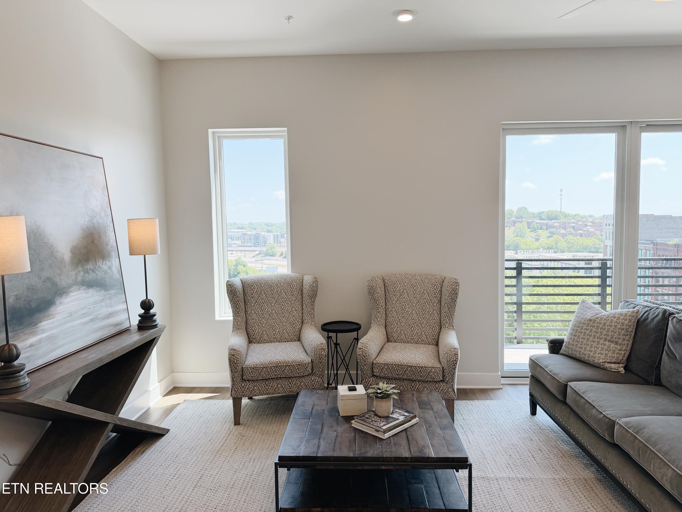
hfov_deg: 71.6
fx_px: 473
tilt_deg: -4.6
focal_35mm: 24
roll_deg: +0.4
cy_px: 256
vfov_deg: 56.8
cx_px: 341
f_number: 1.78
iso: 100
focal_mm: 6.76
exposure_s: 1/617
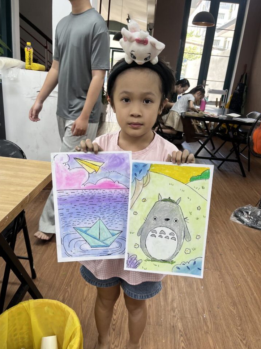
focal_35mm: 27
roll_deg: -6.4
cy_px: 175
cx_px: 131
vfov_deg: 65.3
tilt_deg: -20.0
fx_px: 271
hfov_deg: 51.3
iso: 40
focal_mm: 5.1
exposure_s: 1/100
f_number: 1.6
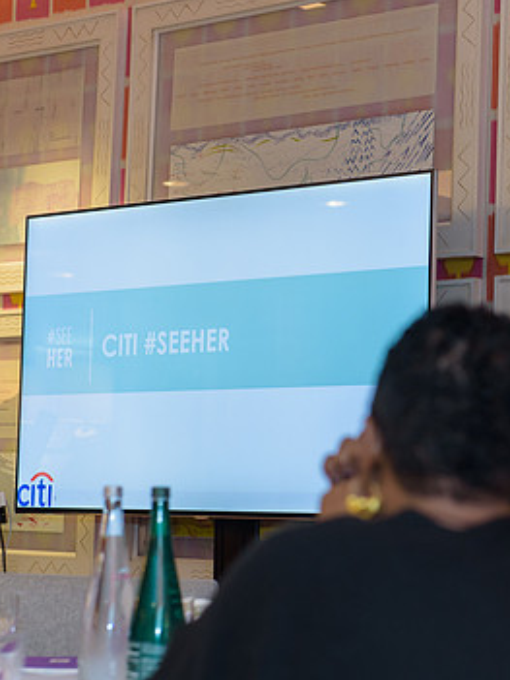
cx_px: 345
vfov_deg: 18.7
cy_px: 357
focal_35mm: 105
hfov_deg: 14.1
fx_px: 2064
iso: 1000
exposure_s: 1/125
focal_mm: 66
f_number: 3.2
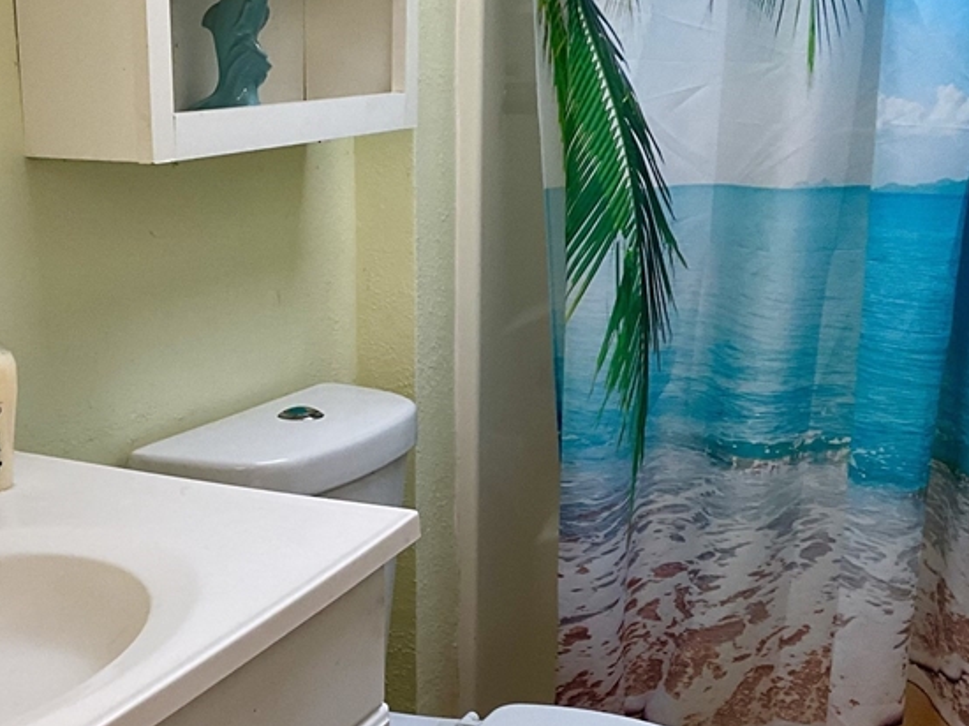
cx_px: 337
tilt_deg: -14.7
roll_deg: +0.3
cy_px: 412
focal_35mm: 54
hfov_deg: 35.3
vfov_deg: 27.0
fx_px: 1511
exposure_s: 1/93
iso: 64
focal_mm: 3
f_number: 1.8
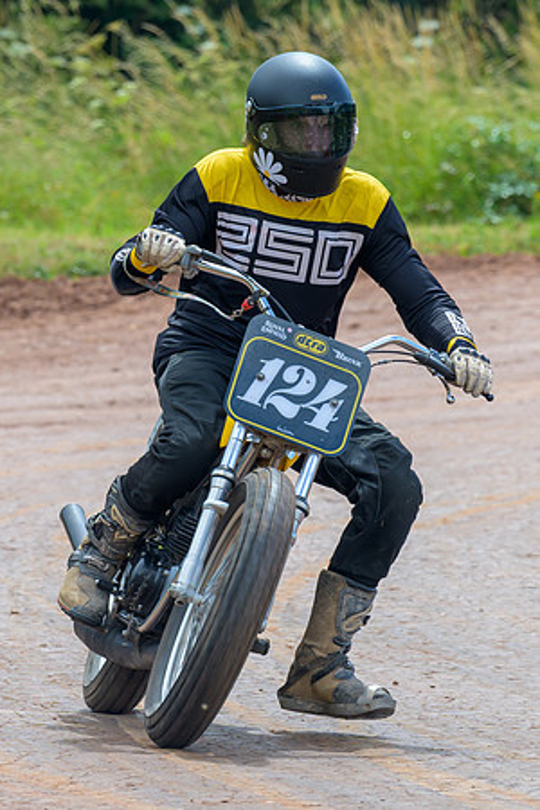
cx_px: 364
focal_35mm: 512
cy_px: 419
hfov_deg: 2.7
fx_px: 11528
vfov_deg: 4.0
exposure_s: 1/400
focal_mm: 200
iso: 220
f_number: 6.3
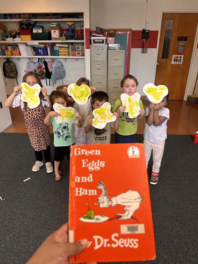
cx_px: 99
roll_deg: -1.0
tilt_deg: -23.3
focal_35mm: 24
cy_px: 132
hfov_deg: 56.8
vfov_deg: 71.6
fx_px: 183
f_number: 1.78
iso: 100
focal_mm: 6.86
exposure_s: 1/120
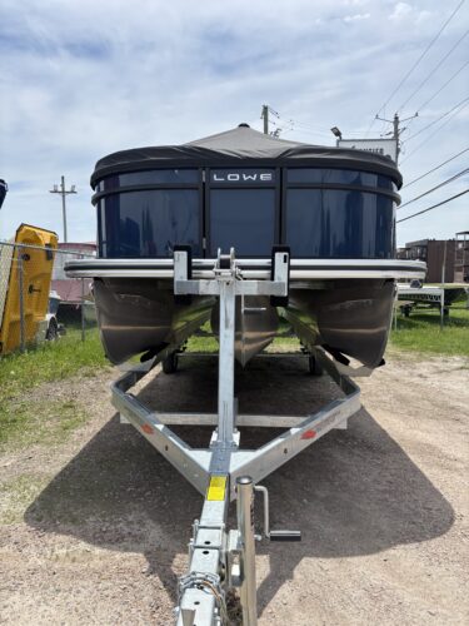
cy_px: 313
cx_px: 234
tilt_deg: -6.6
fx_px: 470
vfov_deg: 67.3
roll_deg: -0.2
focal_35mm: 26
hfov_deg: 53.1
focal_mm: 5.96
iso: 50
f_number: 1.6
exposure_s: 1/4630
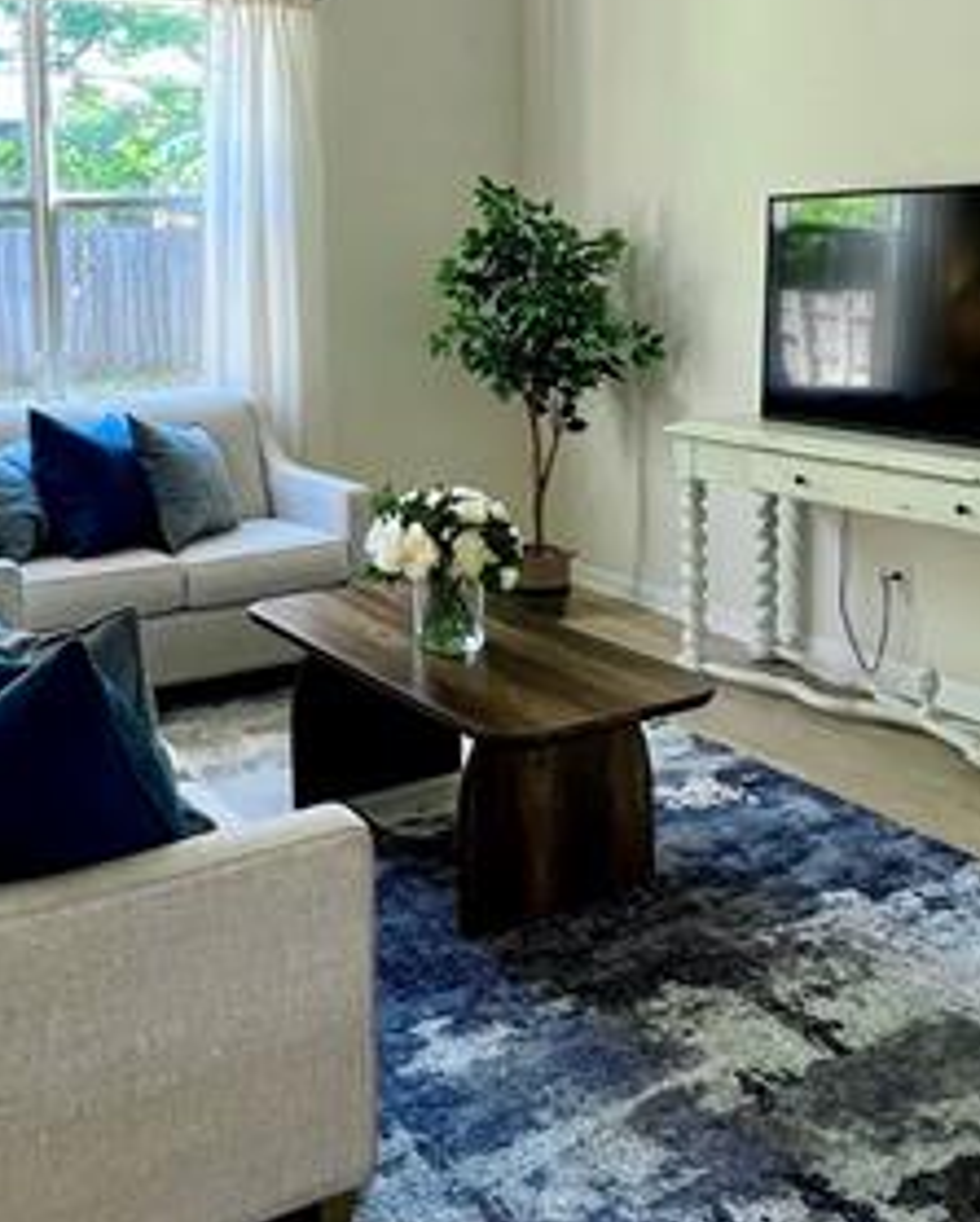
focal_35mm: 35
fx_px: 1267
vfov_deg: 50.0
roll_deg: +1.6
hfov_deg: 41.6
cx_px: 312
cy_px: 352
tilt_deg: -4.7
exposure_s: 1/99
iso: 100
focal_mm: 1.57
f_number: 1.8
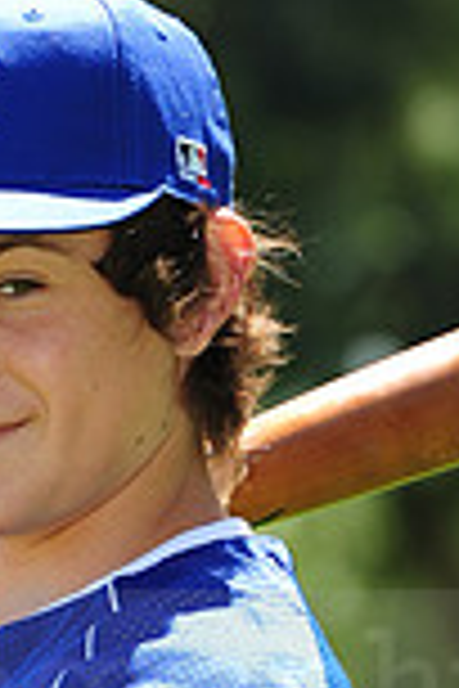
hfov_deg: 2.5
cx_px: -54
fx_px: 10499
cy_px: 652
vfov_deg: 3.8
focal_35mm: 549
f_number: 5.6
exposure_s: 1/400
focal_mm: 145
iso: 200
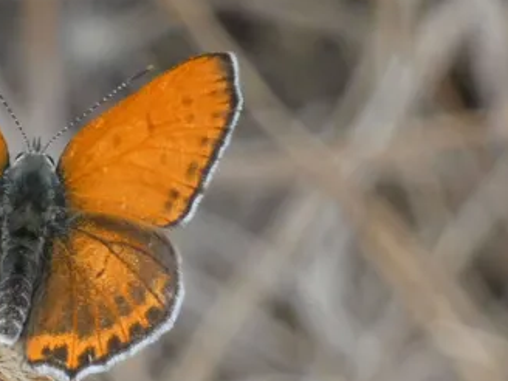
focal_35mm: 835
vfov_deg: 1.8
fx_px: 12254
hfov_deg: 2.4
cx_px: 28
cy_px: 243
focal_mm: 76.7
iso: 160
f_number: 5.6
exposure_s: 1/100
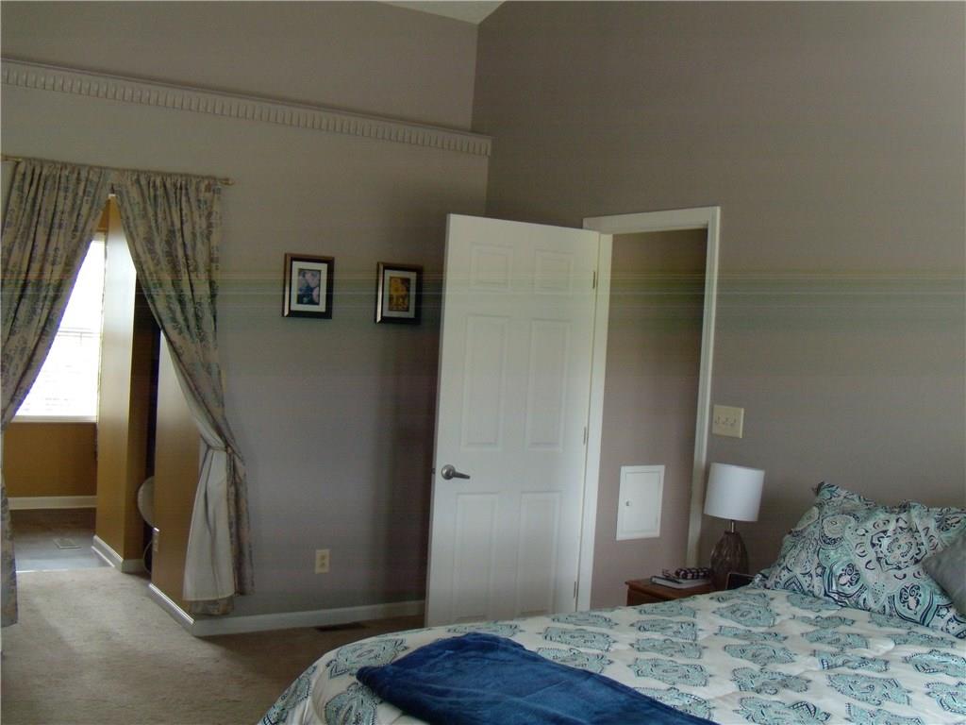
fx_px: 1005
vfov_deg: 39.7
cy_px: 362
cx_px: 483
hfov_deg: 51.4
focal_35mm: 36
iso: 250
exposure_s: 1/60
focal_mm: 6.4
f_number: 3.6
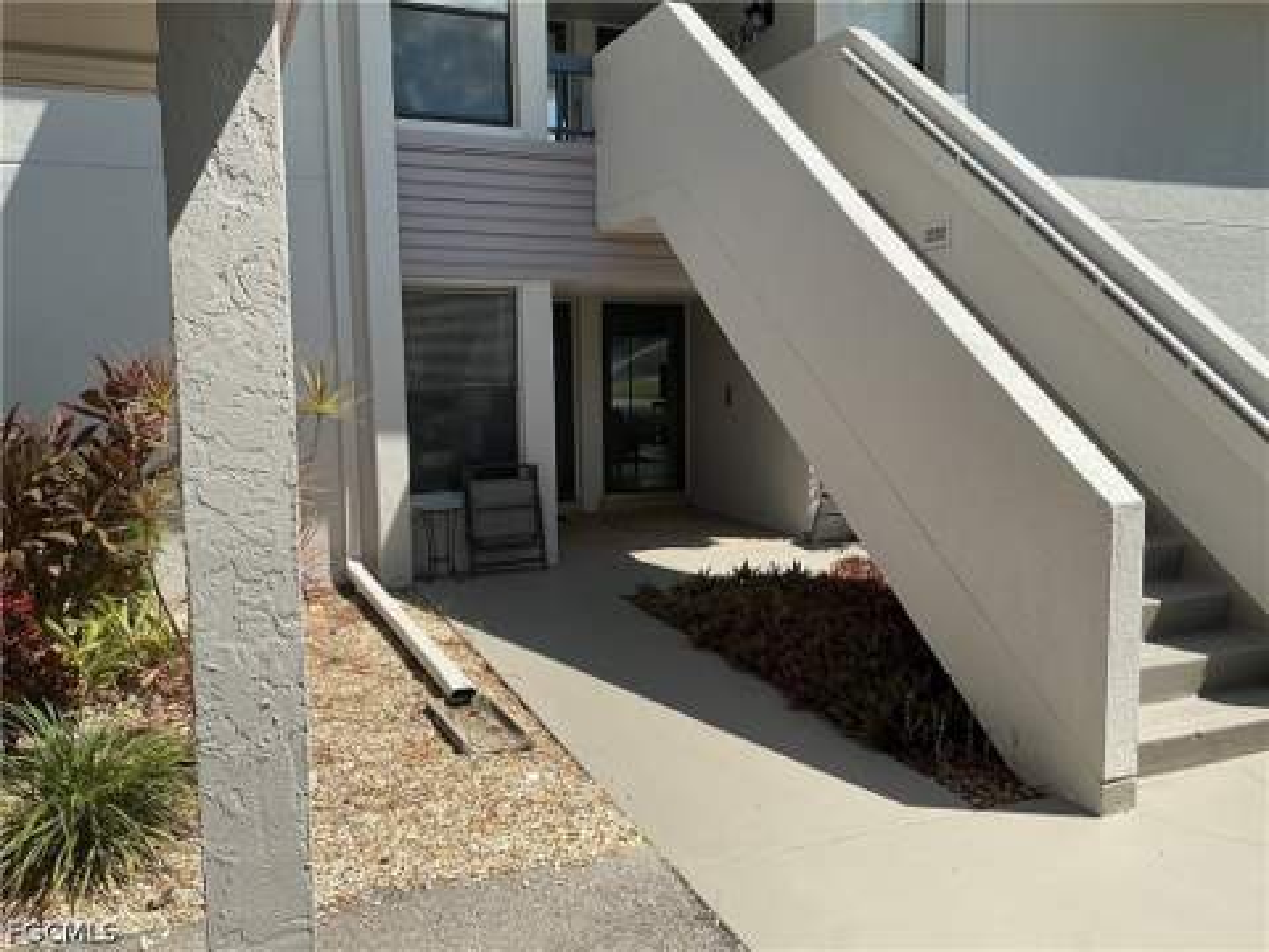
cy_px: 476
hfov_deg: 61.7
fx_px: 1063
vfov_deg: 48.2
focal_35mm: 29
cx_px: 634
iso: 25
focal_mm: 3
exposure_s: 1/2227
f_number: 1.8
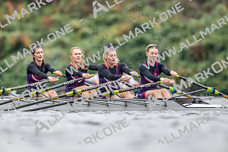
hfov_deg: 2.3
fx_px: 5697
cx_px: 114
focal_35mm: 900
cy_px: 76
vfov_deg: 1.5
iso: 3600
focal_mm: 600
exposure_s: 1/2500
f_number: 4
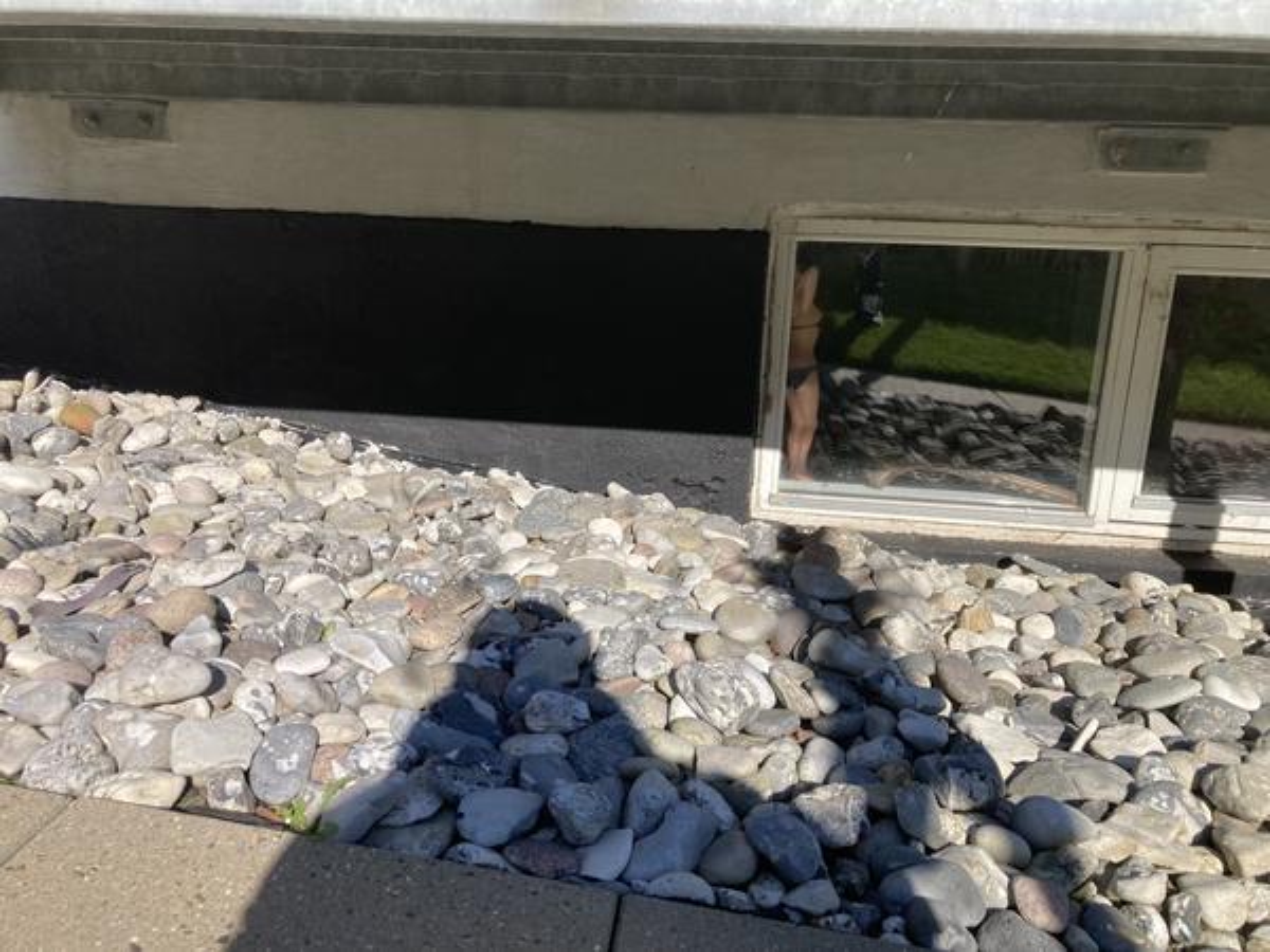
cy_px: 476
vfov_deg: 49.7
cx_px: 635
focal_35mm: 28
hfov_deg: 63.4
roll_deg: -2.5
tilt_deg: -15.0
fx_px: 1027
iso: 20
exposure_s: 1/1946
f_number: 1.8
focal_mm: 3.99
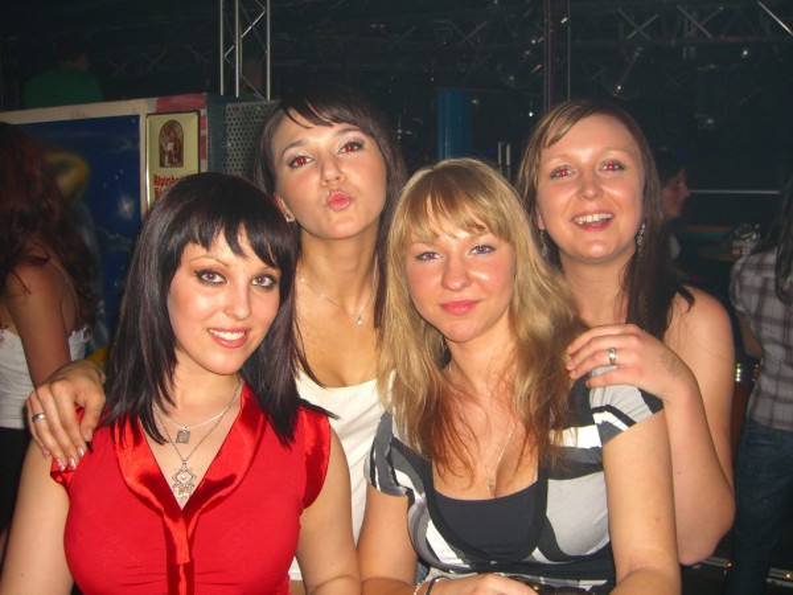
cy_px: 298
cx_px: 396
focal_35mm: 38
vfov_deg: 37.7
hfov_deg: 49.0
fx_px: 871
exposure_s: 1/60
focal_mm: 7.9
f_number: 2.8
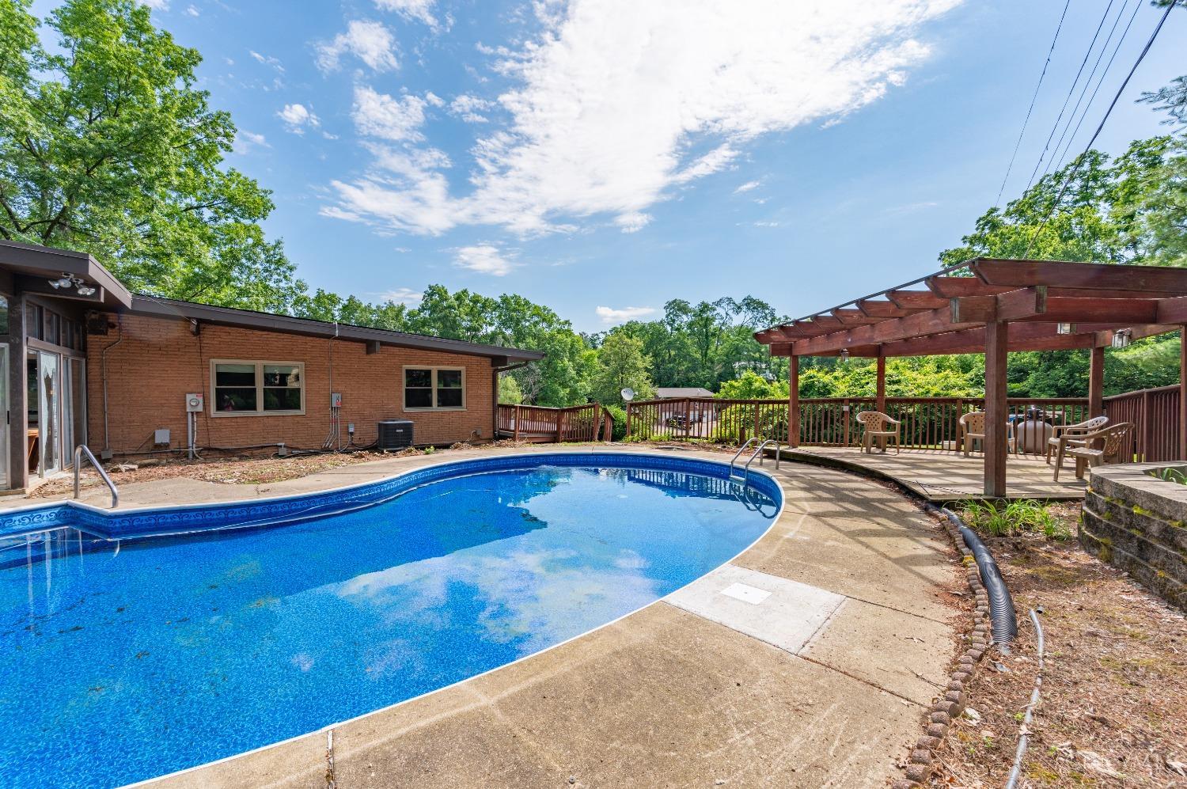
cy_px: 394
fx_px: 461
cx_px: 594
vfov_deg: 81.1
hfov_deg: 104.3
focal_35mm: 14
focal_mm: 14
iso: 320
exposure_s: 1/2500
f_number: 10
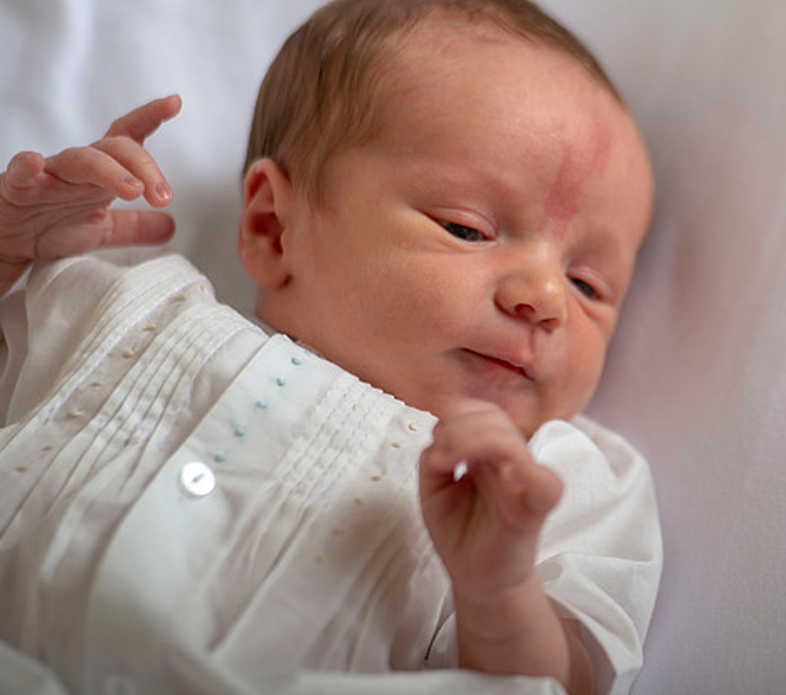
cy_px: 392
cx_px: 580
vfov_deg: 5.4
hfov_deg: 6.1
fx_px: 7372
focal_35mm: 304
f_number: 2.8
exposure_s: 1/250
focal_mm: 200
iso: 80
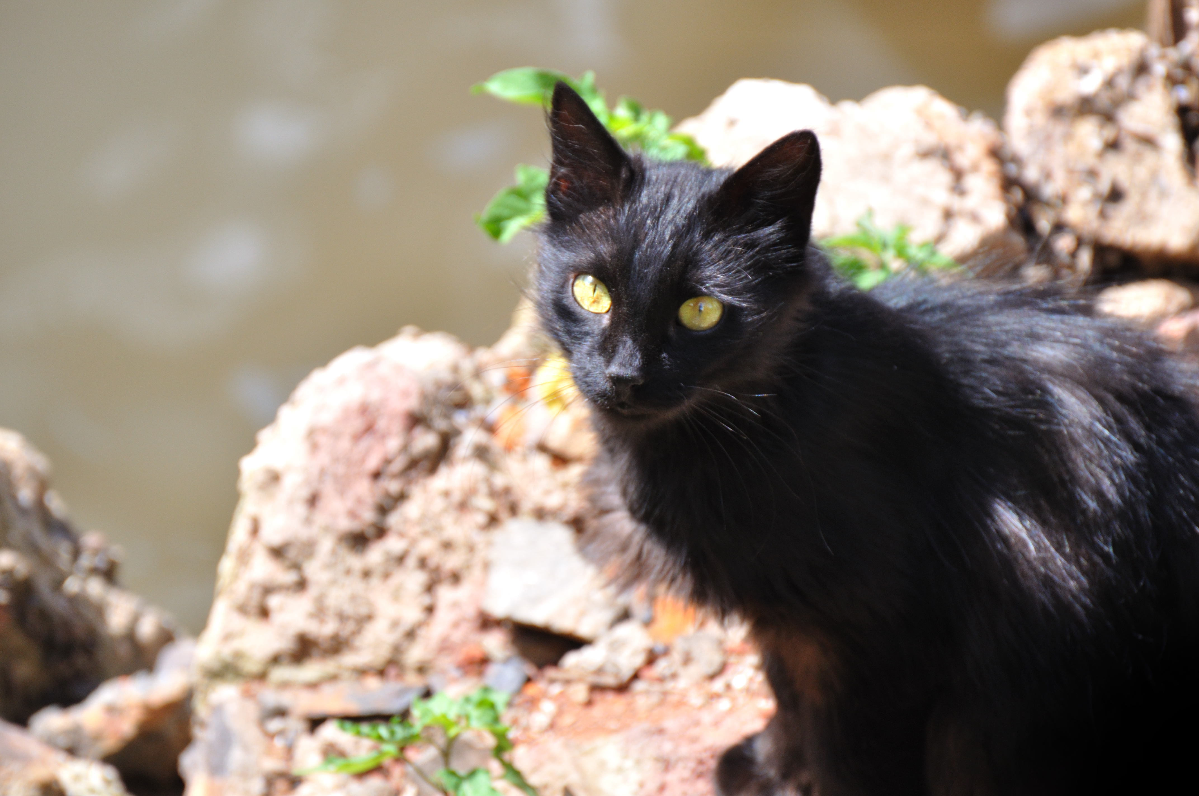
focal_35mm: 450
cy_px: 398
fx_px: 14969
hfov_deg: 4.6
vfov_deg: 3.0
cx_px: 600
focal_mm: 300
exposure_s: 1/500
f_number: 5.6
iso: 400
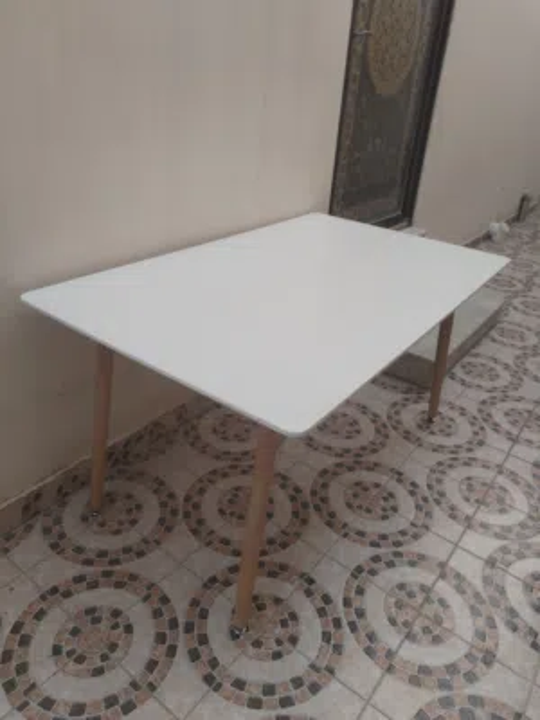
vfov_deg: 61.7
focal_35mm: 29
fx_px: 603
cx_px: 270
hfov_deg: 48.2
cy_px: 360
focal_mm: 4.75
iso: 106
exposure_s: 1/120
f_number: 1.8
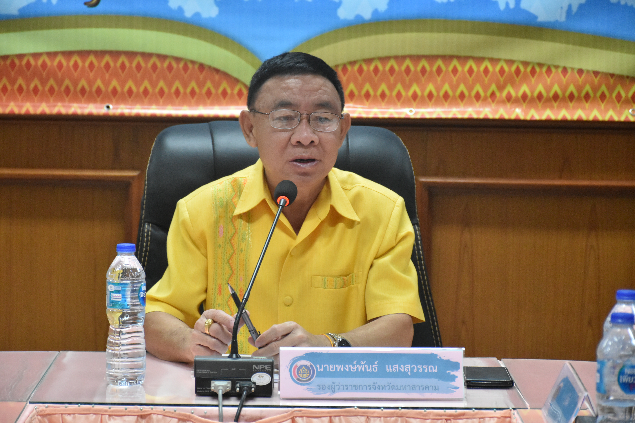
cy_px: 212
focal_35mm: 142
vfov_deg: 9.6
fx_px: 2513
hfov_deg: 14.4
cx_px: 318
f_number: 5.3
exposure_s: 1/160
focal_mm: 95
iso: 2500
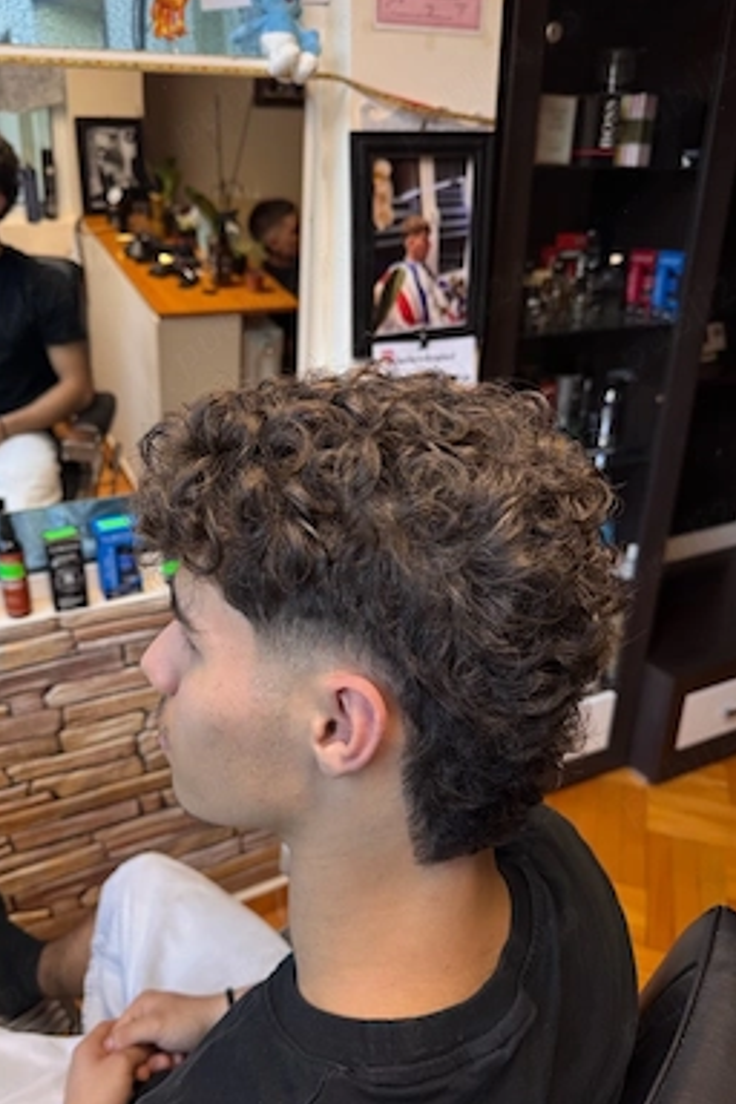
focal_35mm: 26
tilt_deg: -23.9
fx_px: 797
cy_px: 561
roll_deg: +0.6
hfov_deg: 49.4
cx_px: 322
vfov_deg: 69.4
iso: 100
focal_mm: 6.76
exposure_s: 1/100
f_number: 1.78
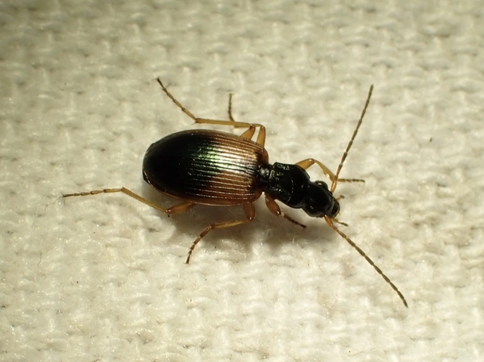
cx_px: 242
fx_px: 1397
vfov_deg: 14.8
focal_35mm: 100
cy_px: 181
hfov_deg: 19.7
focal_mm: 18
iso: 200
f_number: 6.3
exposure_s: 1/400
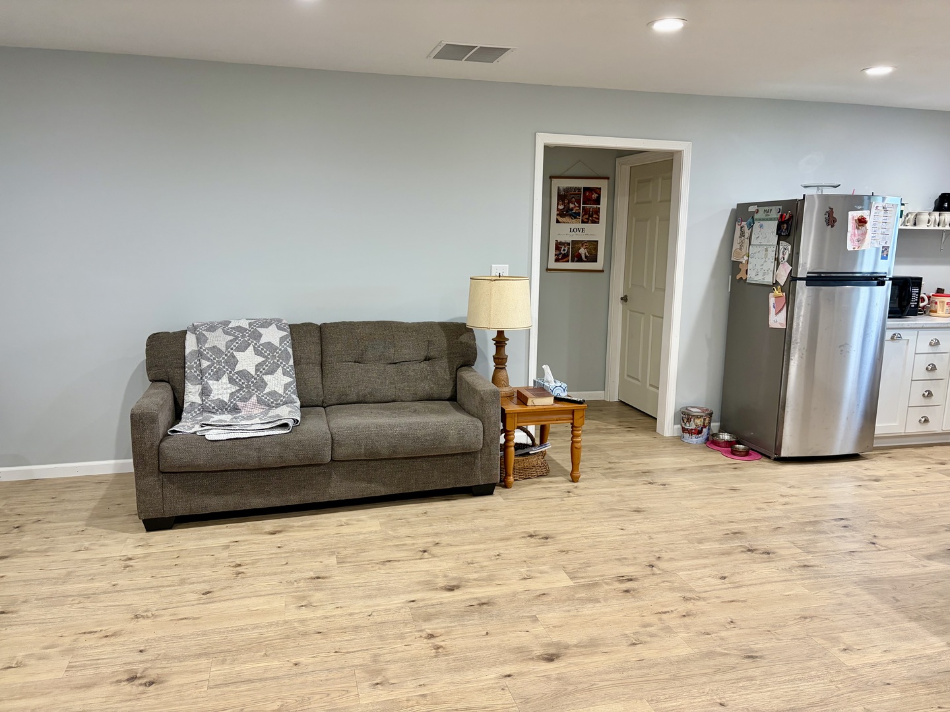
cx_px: 475
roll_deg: -0.9
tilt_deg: -9.2
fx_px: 714
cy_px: 356
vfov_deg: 53.1
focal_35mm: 26
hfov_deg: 67.3
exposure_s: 1/74
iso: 125
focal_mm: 5.96
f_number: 1.6
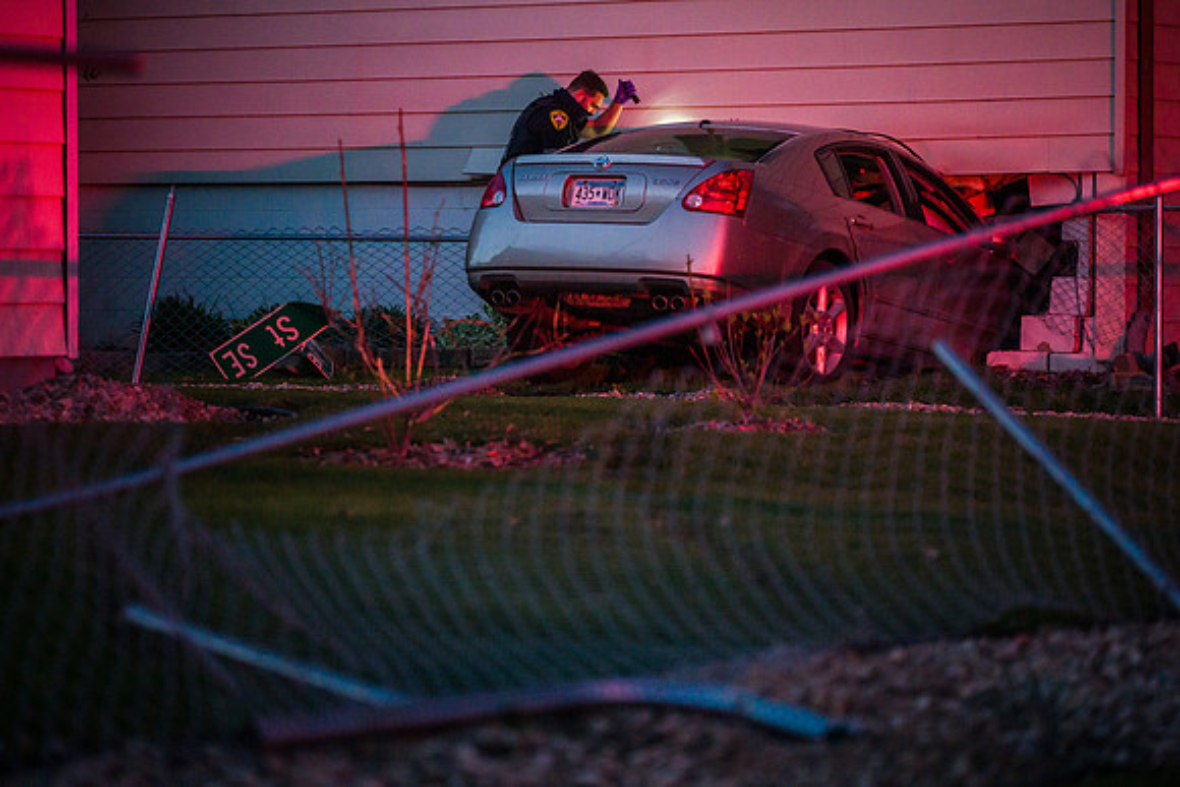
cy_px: 423
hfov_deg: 13.7
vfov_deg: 9.2
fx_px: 4899
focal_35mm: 149
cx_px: 579
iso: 6400
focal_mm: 135
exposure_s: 1/500
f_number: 2.8
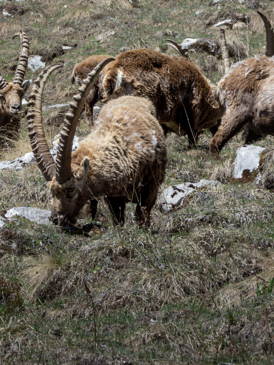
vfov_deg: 5.2
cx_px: 98
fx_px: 4032
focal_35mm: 382
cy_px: 128
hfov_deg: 3.9
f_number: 5.6
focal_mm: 49.5
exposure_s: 1/800
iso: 200
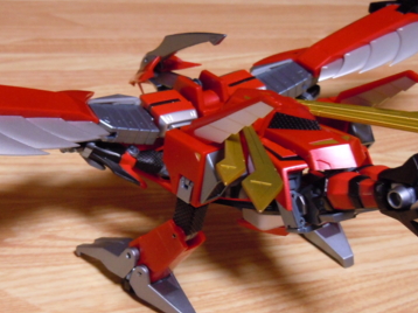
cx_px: 173
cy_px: 168
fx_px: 688
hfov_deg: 33.7
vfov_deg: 25.6
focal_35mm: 57
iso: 400
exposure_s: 1/13
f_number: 3.6
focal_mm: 6.2
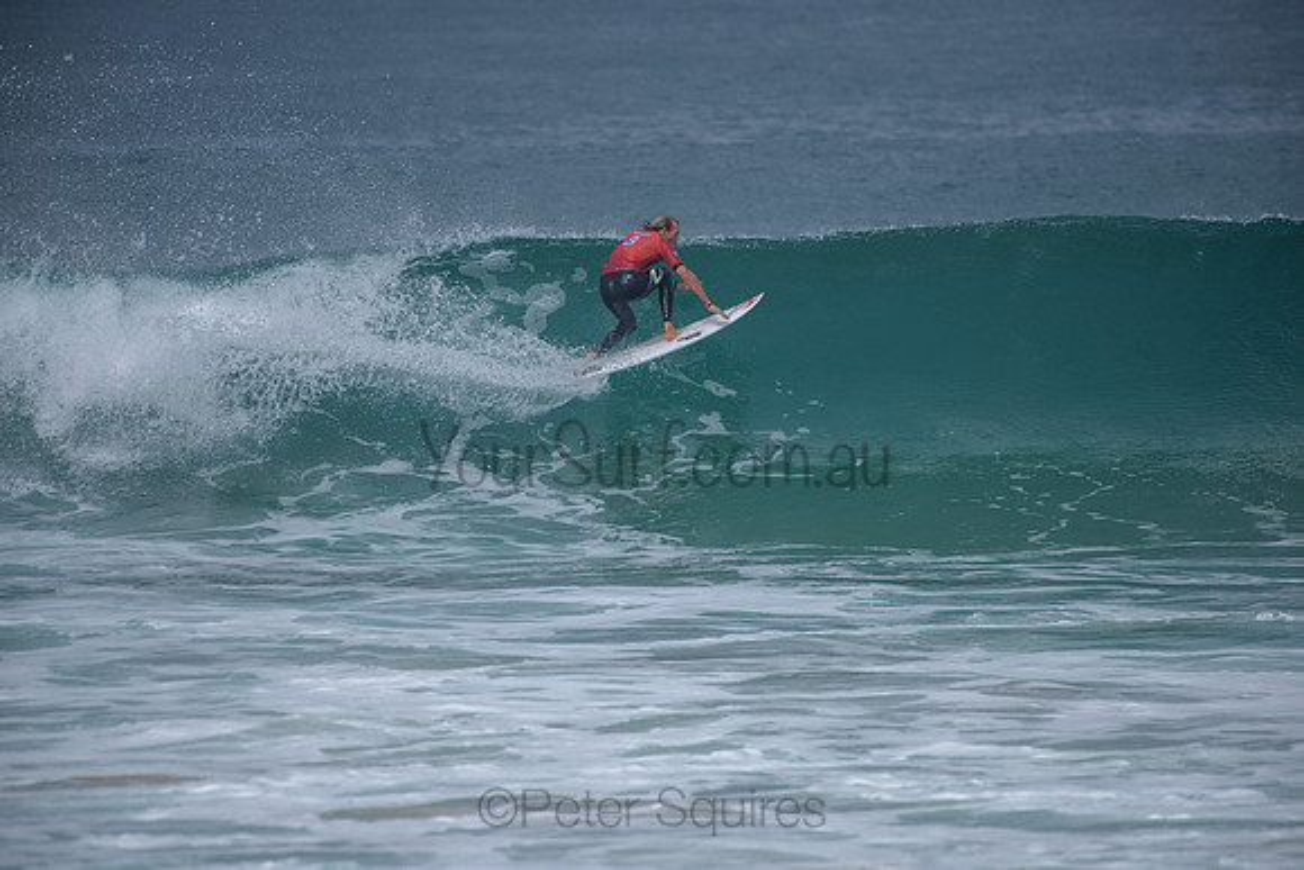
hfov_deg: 4.1
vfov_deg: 2.8
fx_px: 18114
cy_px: 435
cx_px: 652
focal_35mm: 500
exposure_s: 1/2000
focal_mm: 500
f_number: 5.6
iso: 180
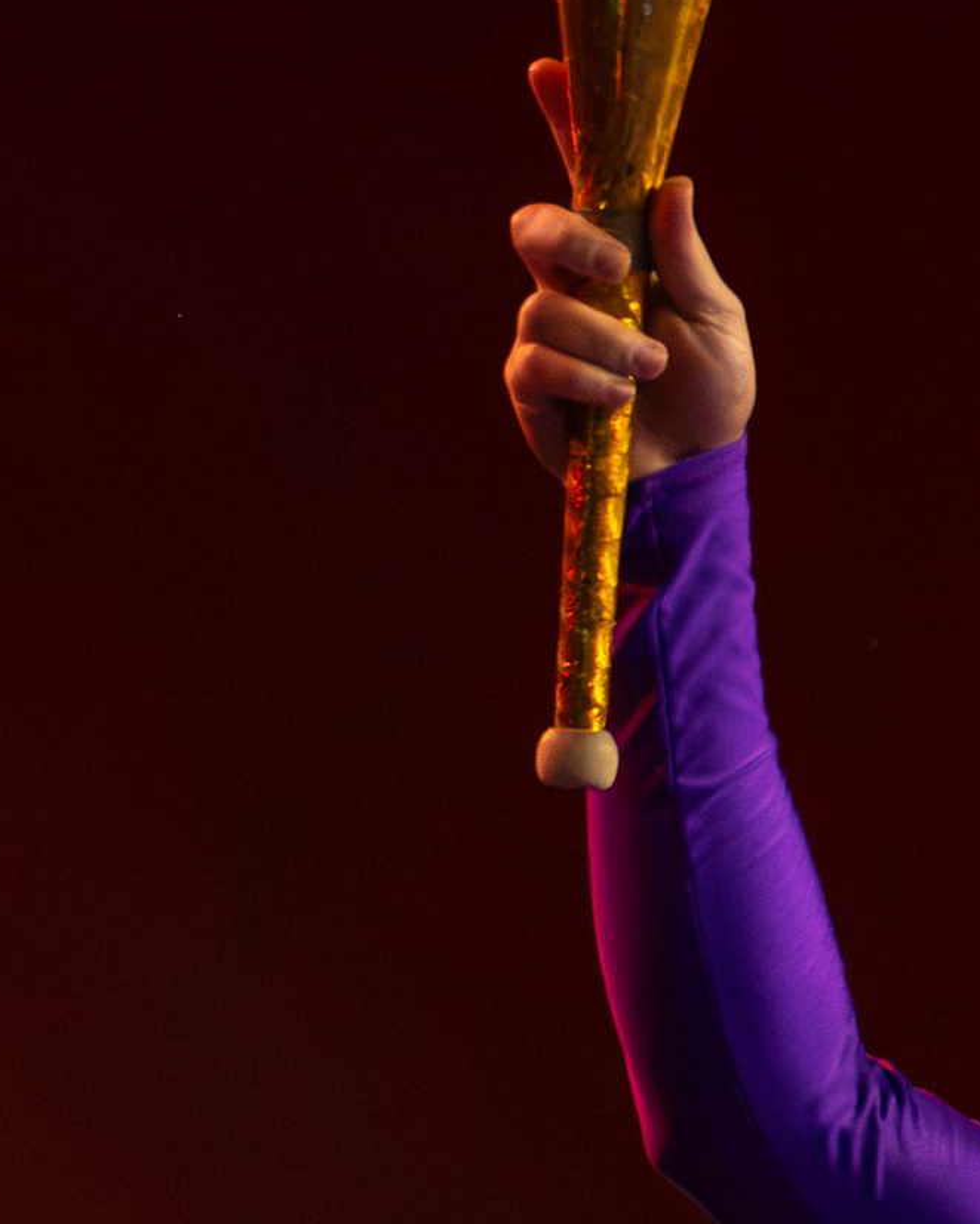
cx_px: 2284
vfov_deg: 6.4
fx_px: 10875
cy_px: 766
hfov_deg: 5.0
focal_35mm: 300
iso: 6400
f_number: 2.8
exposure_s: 1/1600
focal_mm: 56
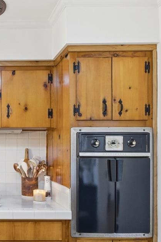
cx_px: -30
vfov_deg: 50.4
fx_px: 255
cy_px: 146
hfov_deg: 30.1
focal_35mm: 38
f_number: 9
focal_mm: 10
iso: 400
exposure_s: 1/13
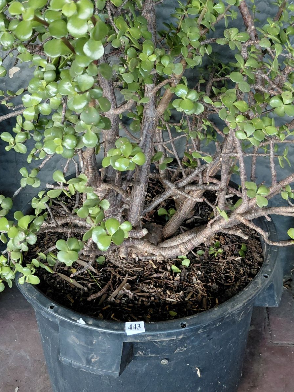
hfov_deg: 33.6
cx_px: 130
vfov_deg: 43.1
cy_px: 121
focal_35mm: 43
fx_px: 487
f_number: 1.8
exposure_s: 1/50.1
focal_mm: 4.69
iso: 250
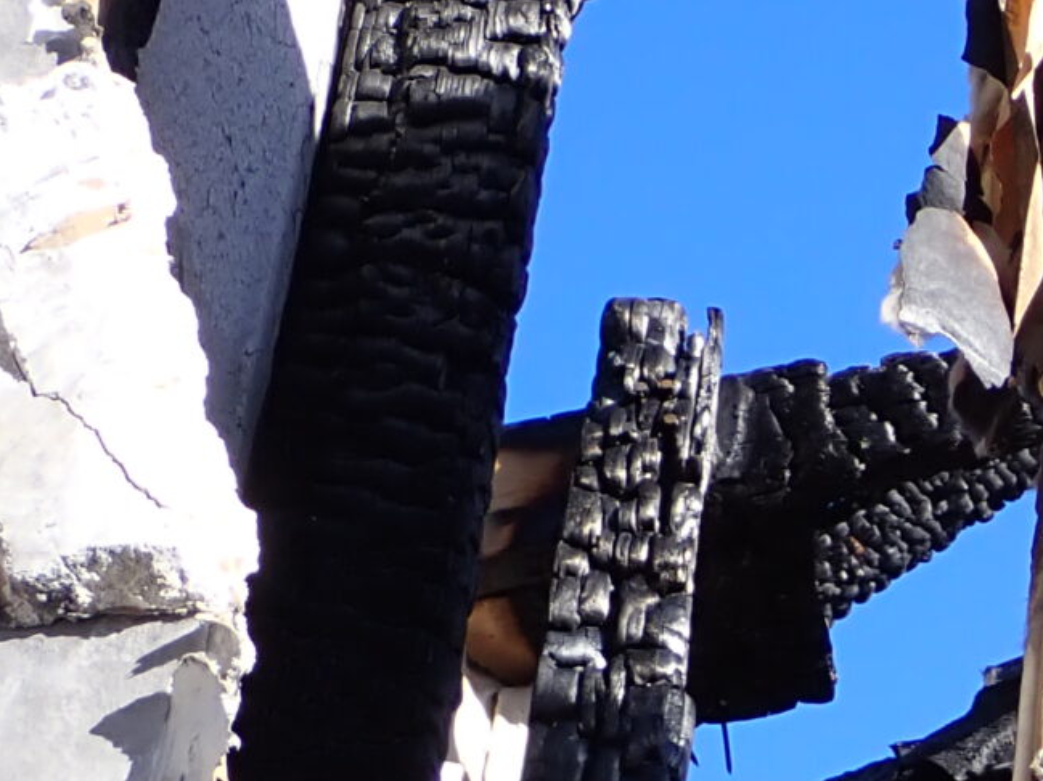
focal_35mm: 150
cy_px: 744
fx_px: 4517
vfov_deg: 9.8
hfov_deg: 12.5
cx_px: 1565
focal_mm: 6.83
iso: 100
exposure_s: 1/400
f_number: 3.5
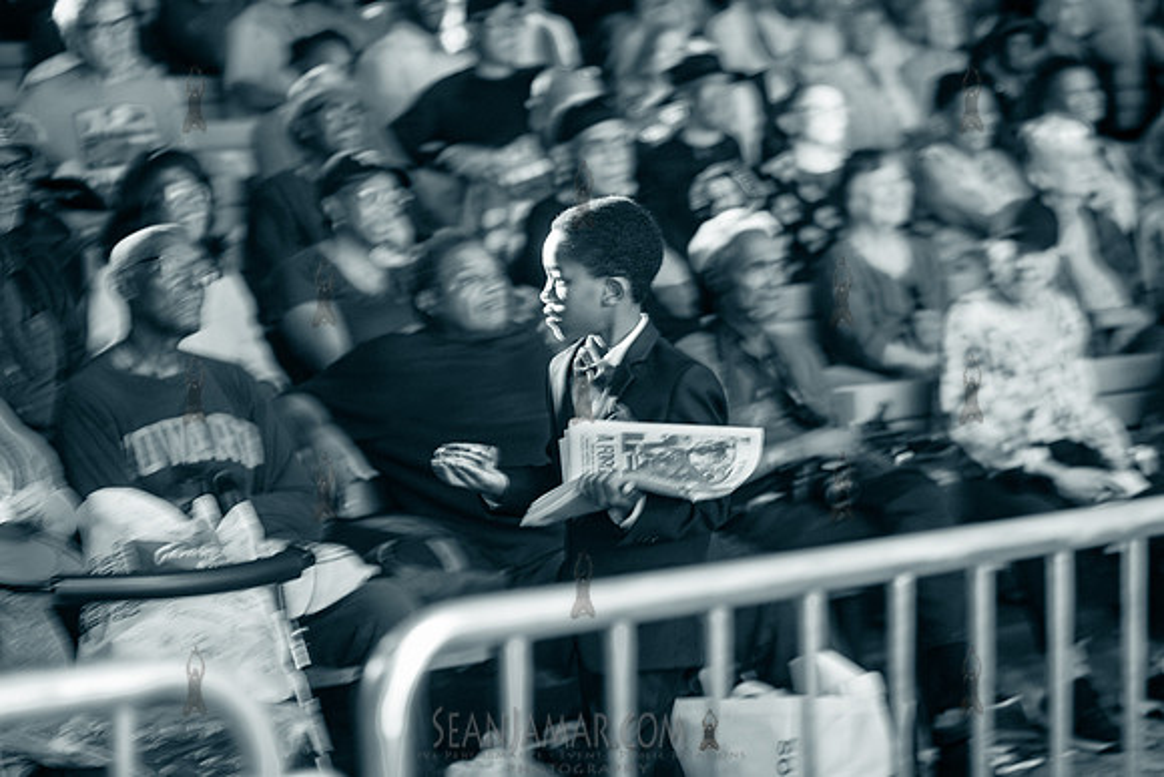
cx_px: 582
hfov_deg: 22.1
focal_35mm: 92
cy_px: 388
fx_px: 2975
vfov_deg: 14.9
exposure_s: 1/20
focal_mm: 92
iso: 5000
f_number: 2.8
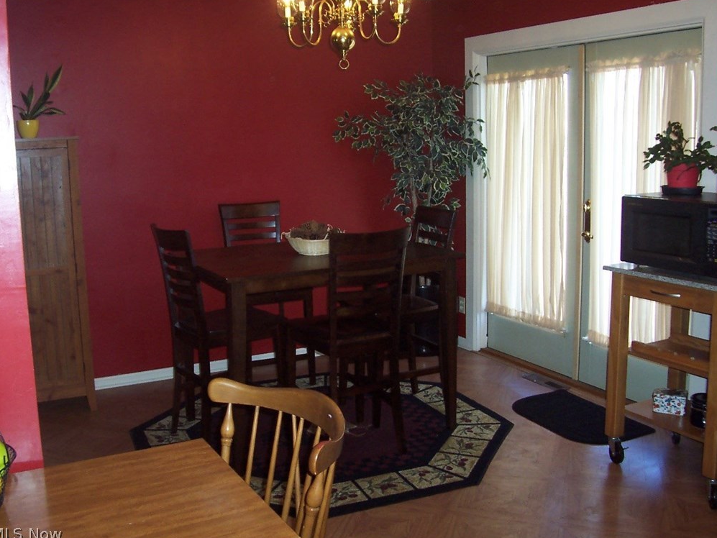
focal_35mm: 38
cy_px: 270
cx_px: 355
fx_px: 787
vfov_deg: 37.7
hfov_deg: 49.0
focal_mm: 5.6
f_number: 2.8
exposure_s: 1/60
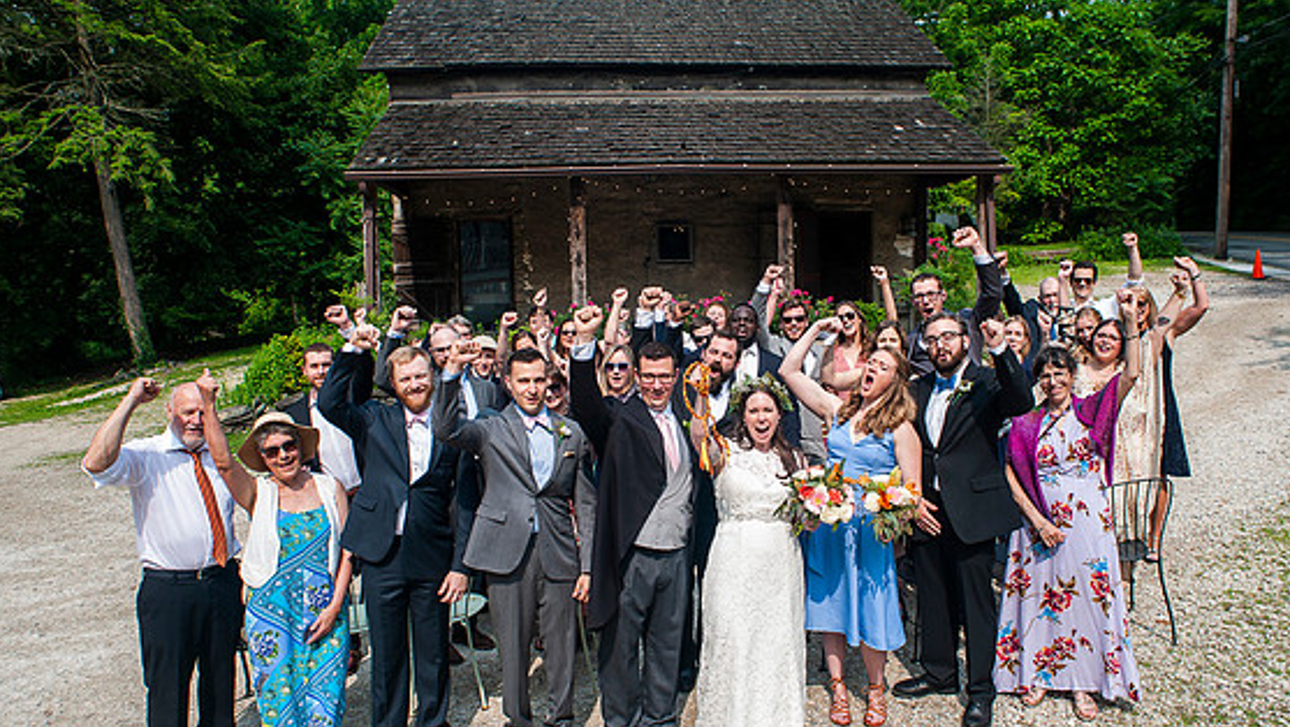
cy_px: 372
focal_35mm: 26
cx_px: 652
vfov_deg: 44.5
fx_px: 890
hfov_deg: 71.9
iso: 320
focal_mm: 20
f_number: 5
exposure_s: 1/640
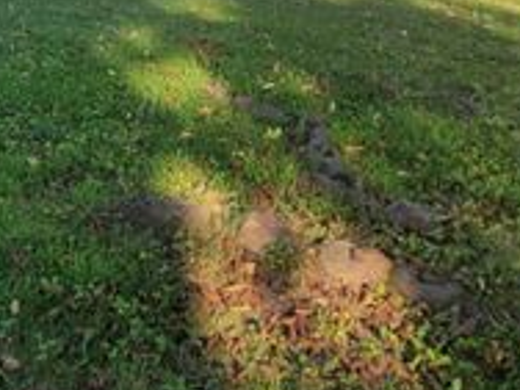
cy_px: -73
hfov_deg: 29.6
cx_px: 102
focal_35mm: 64
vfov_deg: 21.4
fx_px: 961
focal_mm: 6.7
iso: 20
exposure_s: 1/120
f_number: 1.8
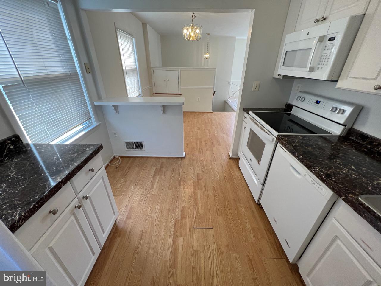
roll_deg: -0.4
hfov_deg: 106.2
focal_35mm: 13
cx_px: 190
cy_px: 143
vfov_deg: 89.9
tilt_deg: -27.3
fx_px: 143
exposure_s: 1/120
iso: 100
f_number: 1.8
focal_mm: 1.57
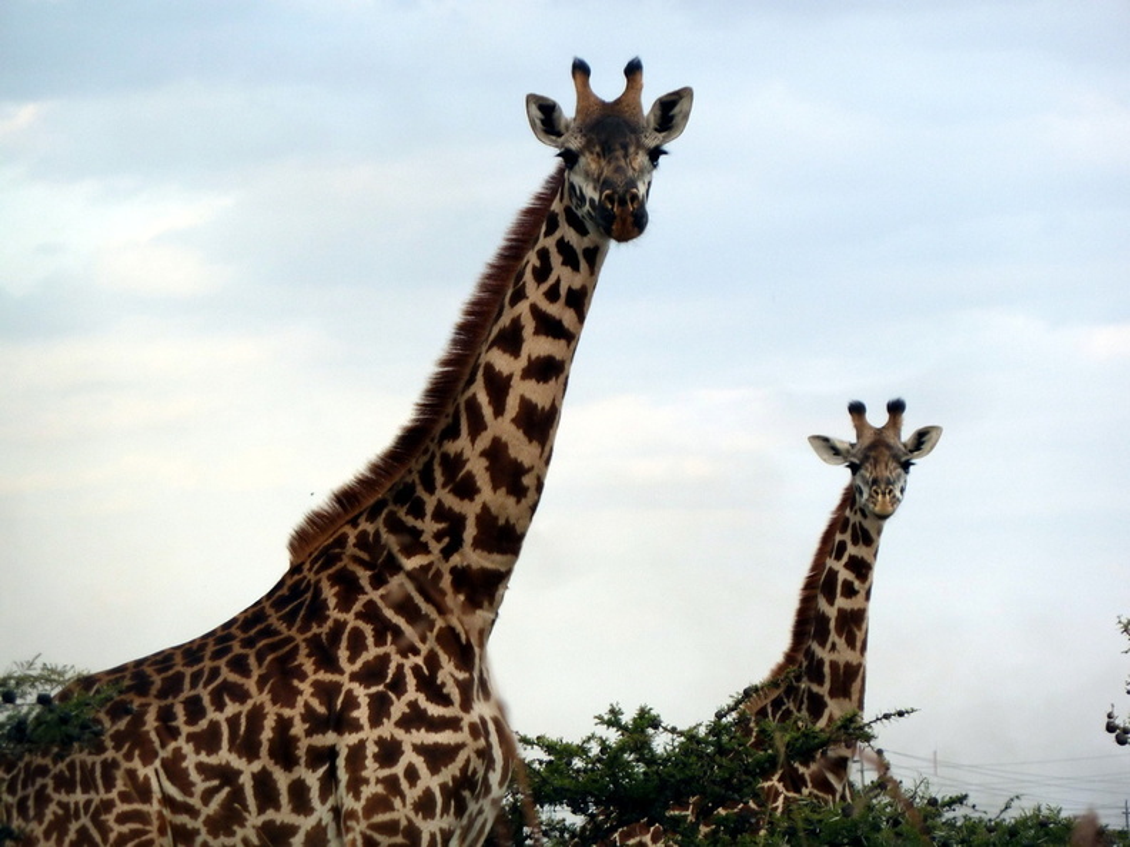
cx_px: 565
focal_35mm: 260
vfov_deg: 5.7
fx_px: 8487
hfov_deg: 7.6
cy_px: 424
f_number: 4.7
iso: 80
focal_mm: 42.6
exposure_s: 1/100
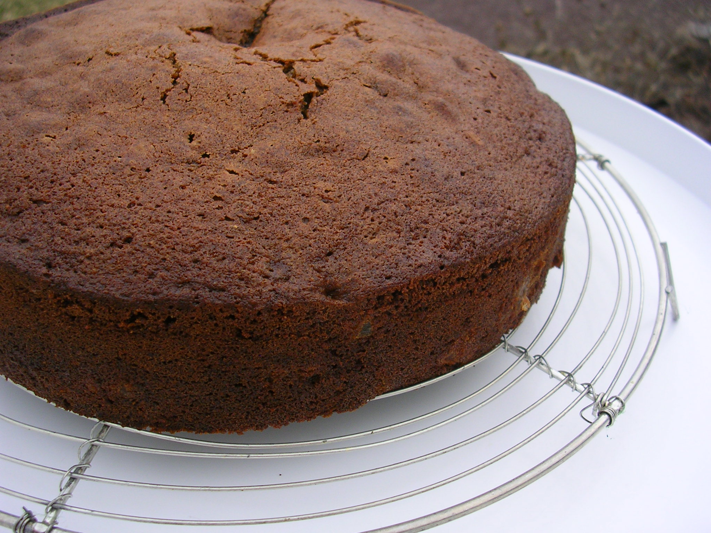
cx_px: 356
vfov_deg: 37.7
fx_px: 781
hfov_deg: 49.0
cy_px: 266
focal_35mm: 38
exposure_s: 1/222
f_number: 2.8
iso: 50
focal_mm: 5.8
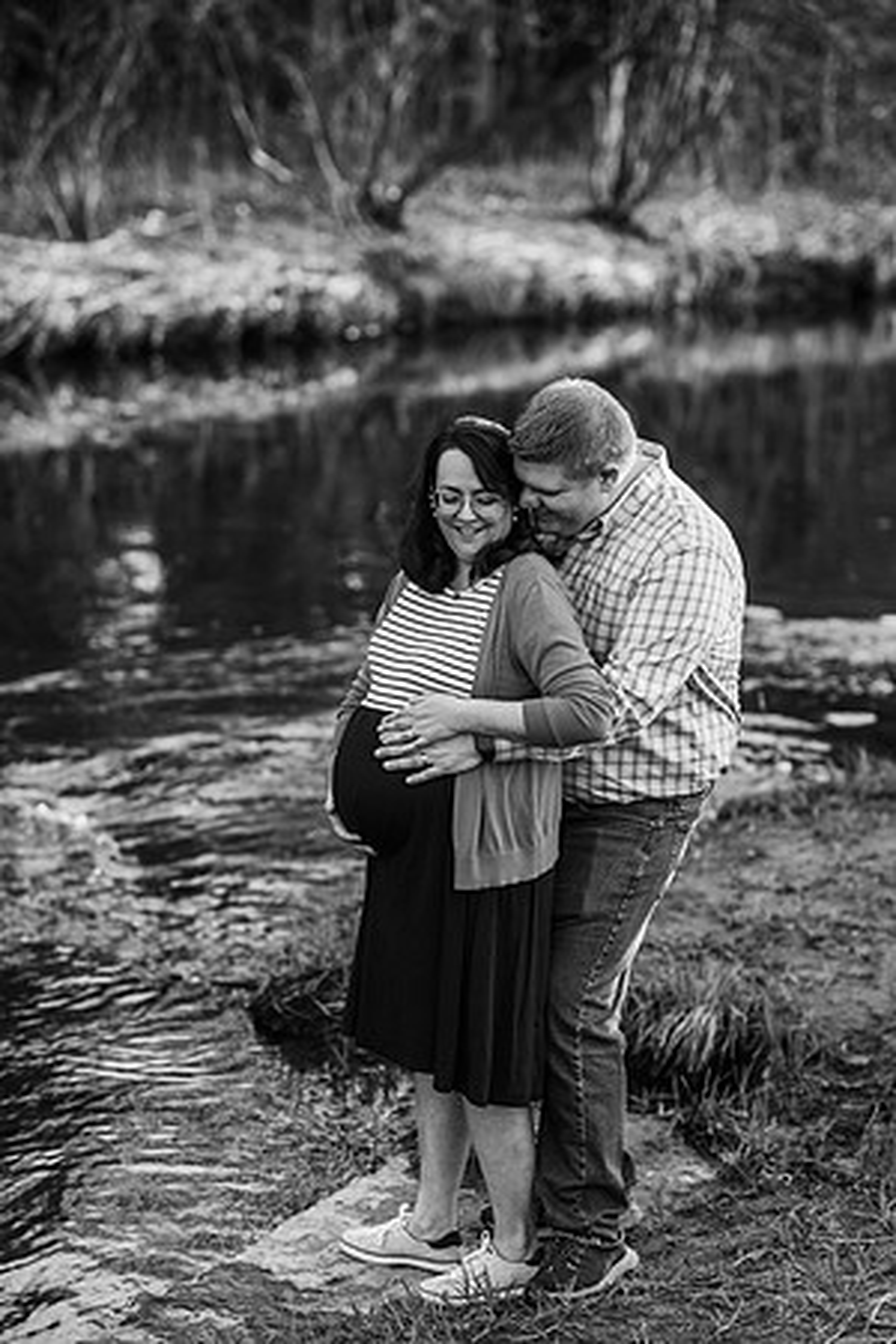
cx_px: 448
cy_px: 672
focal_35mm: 85
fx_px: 3173
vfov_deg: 23.9
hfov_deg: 16.1
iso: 125
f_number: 2.8
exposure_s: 1/200
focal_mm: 85
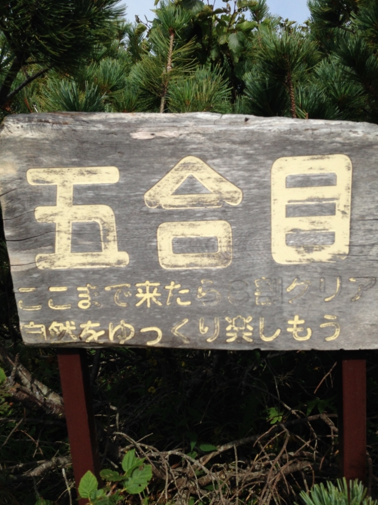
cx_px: 192
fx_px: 495
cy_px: 252
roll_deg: -2.8
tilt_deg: -9.9
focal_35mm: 34
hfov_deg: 41.8
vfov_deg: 54.0
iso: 50
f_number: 2.4
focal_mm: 4.12
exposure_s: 1/2088
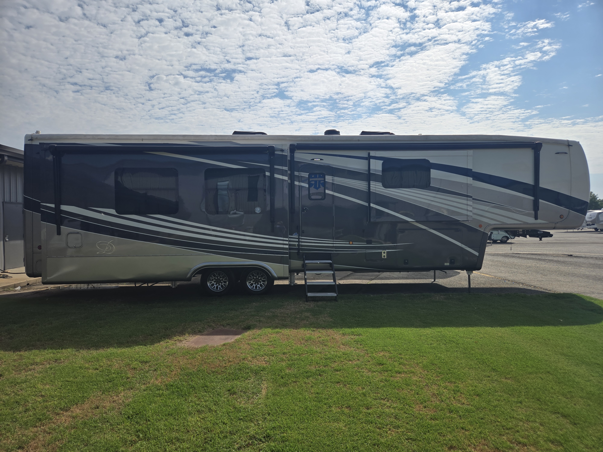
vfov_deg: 58.9
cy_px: 226
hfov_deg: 73.9
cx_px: 302
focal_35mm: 23
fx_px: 401
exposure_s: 1/3381
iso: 25
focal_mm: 5.4
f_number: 1.8
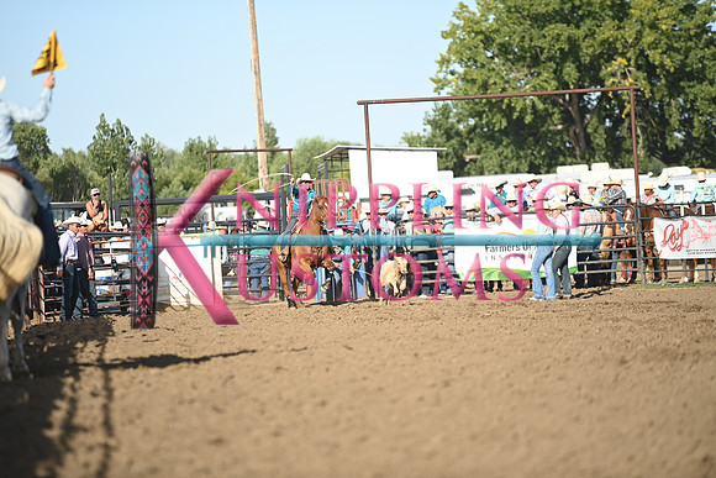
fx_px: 3979
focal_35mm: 200
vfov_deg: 6.9
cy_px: 239
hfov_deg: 10.3
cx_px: 358
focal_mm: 200
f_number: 2.8
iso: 100
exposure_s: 1/800
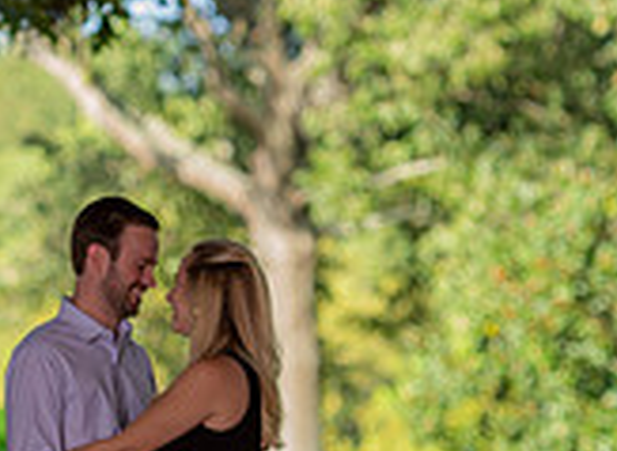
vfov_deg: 3.7
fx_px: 7044
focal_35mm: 399
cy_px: 396
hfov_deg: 5.0
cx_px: 253
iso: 50
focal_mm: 105
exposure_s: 1/160
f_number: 2.8
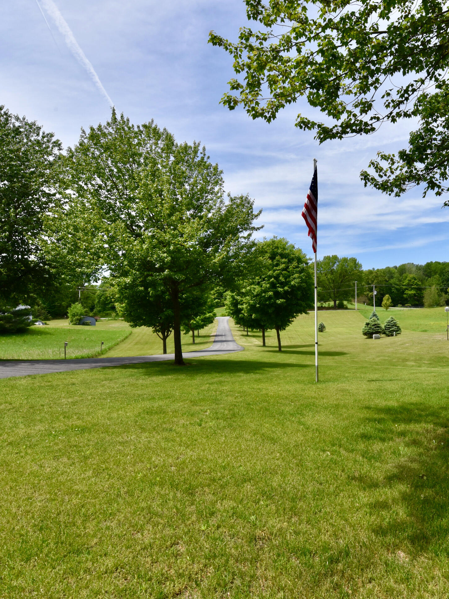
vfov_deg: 79.0
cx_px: 344
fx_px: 363
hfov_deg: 59.6
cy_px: 301
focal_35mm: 21
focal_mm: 14
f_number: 14
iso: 800
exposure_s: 1/800
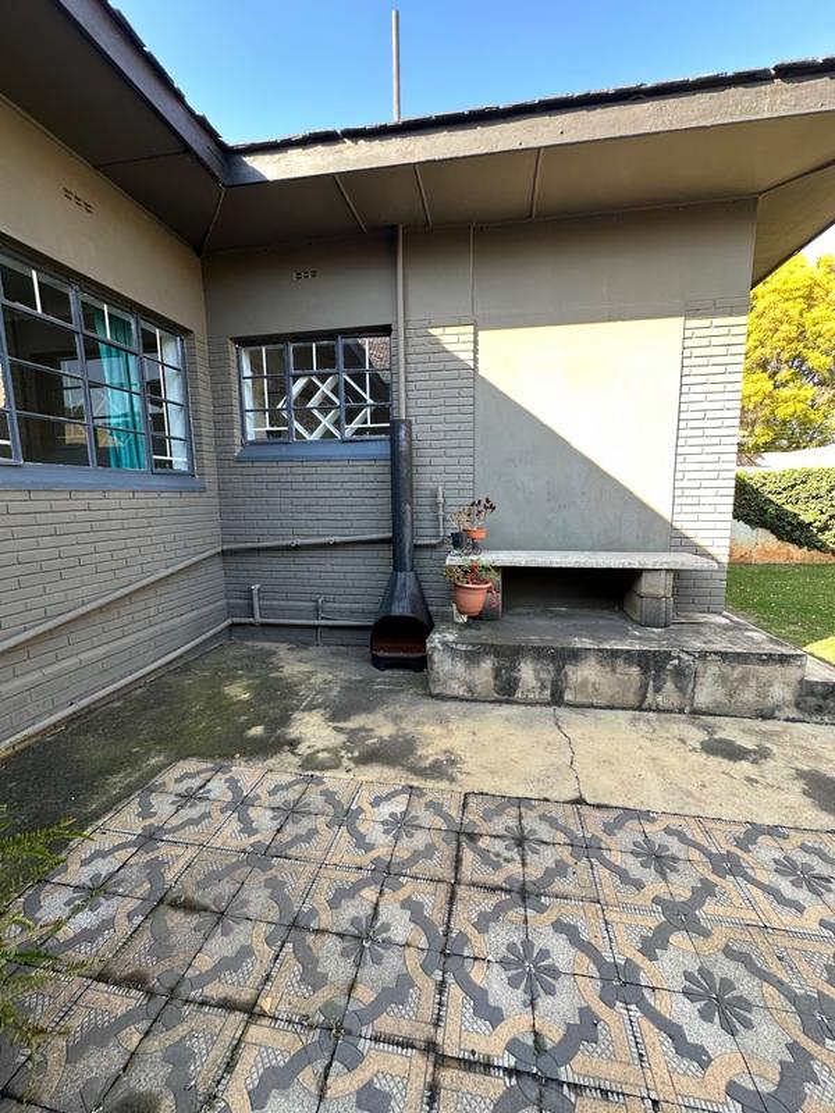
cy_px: 556
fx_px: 450
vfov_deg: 102.1
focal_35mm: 14
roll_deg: -0.7
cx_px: 418
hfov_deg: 85.7
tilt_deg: -6.9
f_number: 2.2
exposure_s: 1/99
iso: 64
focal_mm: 2.22
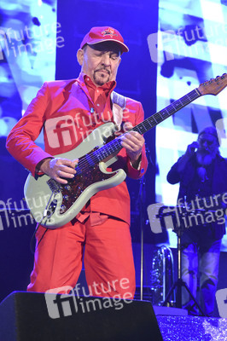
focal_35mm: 84
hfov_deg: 16.2
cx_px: 114
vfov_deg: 24.2
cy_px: 170
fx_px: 796
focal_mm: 56
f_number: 6.3
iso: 2500
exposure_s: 1/125
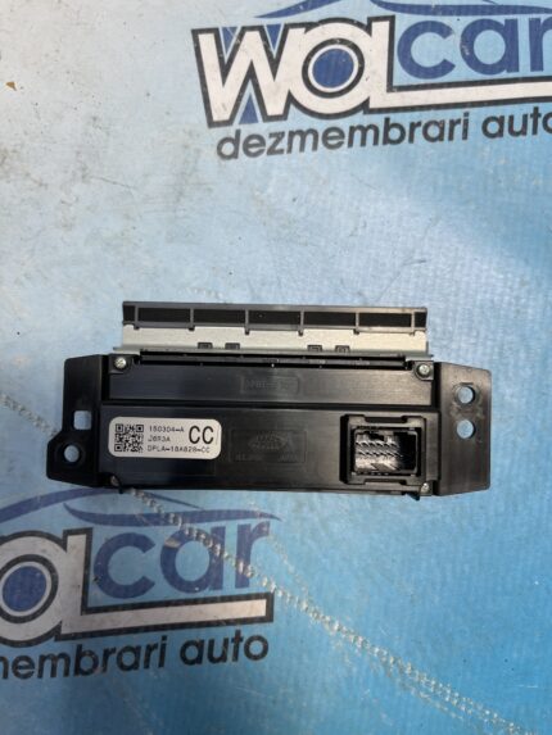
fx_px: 553
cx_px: 276
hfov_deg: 53.1
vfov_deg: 67.3
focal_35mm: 26
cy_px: 368
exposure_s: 1/121
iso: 40
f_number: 1.6
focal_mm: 5.1
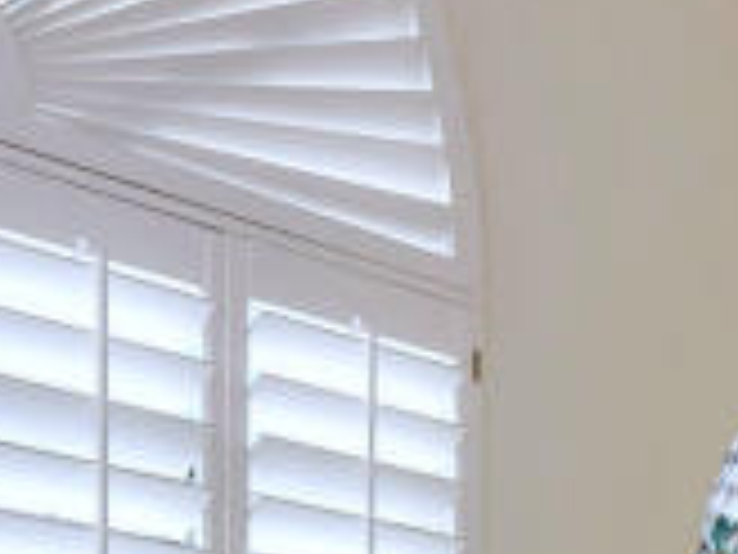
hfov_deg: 19.2
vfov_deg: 13.2
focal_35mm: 102
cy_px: 982
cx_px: 448
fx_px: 2175
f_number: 8
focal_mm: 10
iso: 100
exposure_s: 1/125
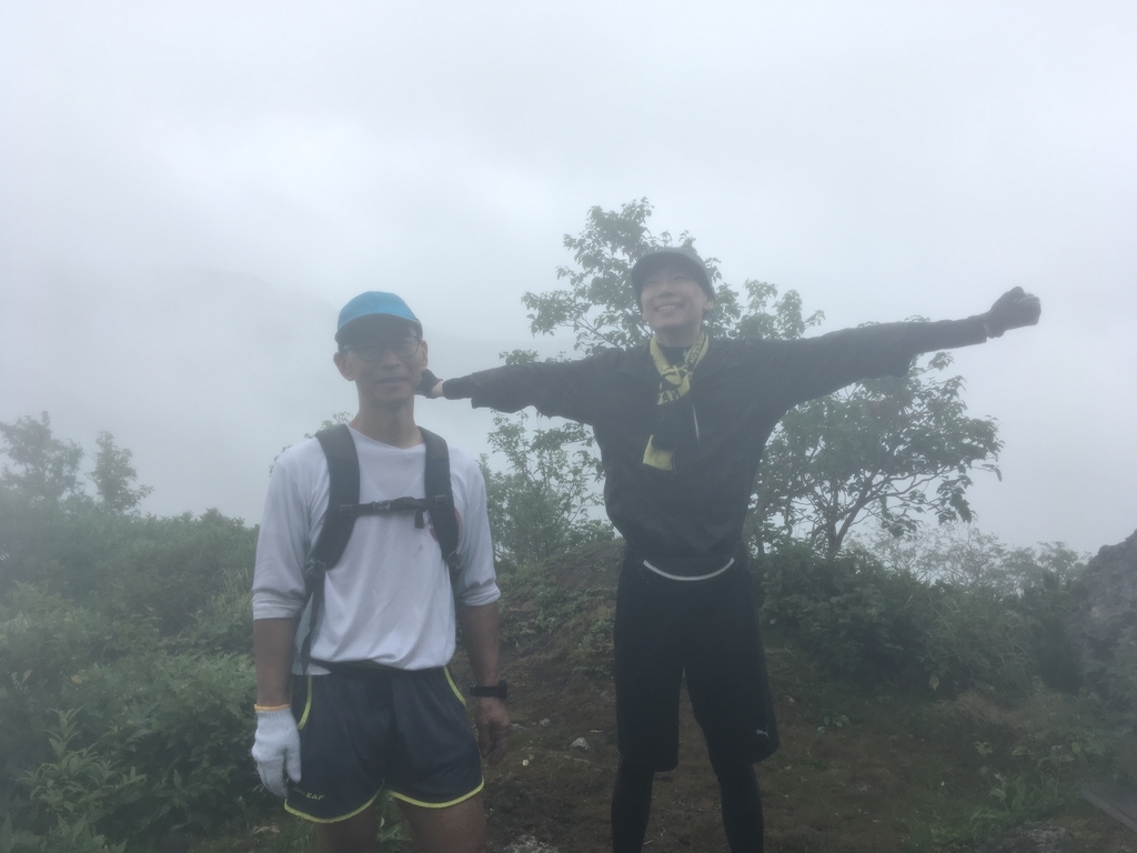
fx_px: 953
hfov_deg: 61.7
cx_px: 568
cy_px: 426
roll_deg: +1.1
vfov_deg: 48.2
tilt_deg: -2.2
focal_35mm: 29
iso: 25
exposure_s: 1/674
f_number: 2.2
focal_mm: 4.15
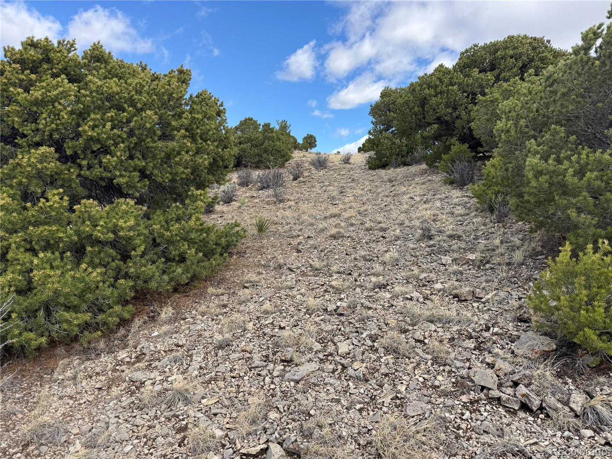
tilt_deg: -5.7
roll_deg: -1.8
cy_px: 230
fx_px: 424
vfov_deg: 56.8
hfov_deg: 71.6
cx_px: 306
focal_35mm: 24
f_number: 1.78
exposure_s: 1/1770
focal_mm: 6.76
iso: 80
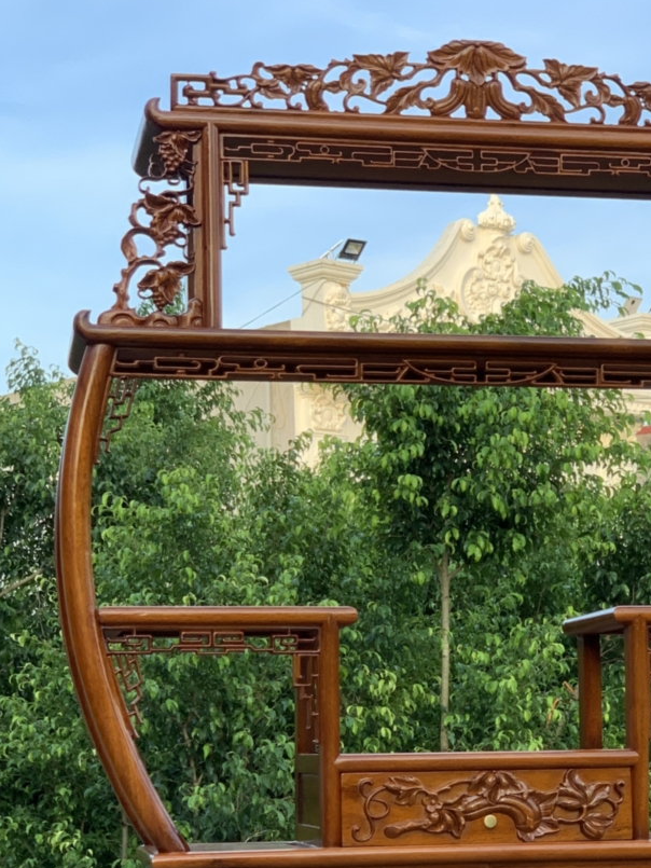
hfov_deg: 15.8
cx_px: 512
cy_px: 649
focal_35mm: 93
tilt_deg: +4.1
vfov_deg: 20.9
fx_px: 2331
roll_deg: +2.0
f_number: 2.4
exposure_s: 1/122
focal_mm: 6
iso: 50
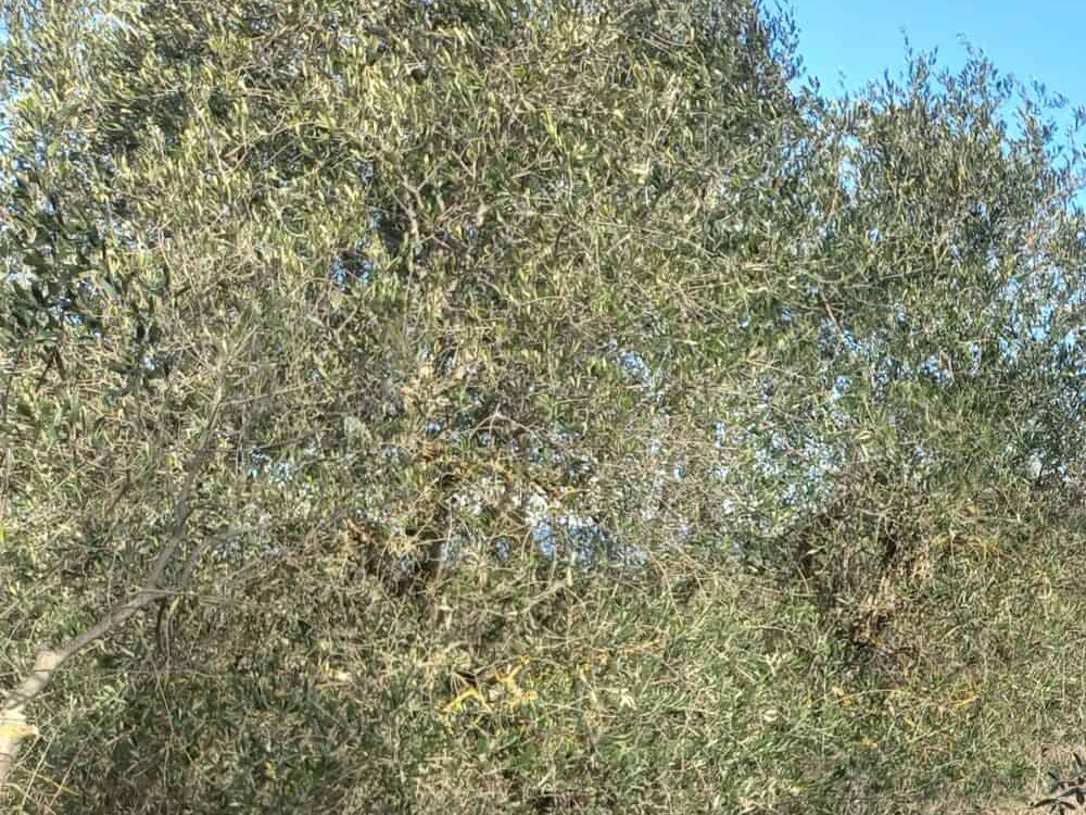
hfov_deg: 28.2
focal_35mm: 64
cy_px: 622
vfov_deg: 22.7
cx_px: 1121
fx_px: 2008
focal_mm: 4.6
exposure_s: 1/383
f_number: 1.8
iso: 25
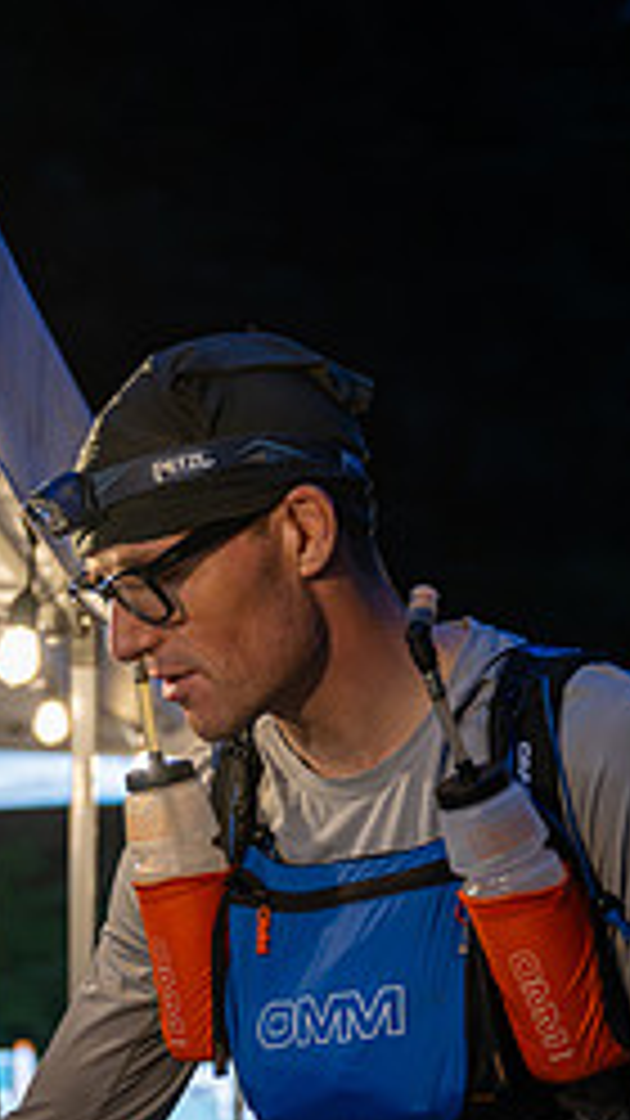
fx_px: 2644
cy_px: 720
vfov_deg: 23.8
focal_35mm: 89
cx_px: 328
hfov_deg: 13.6
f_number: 2.8
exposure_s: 1/80
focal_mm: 47
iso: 4000
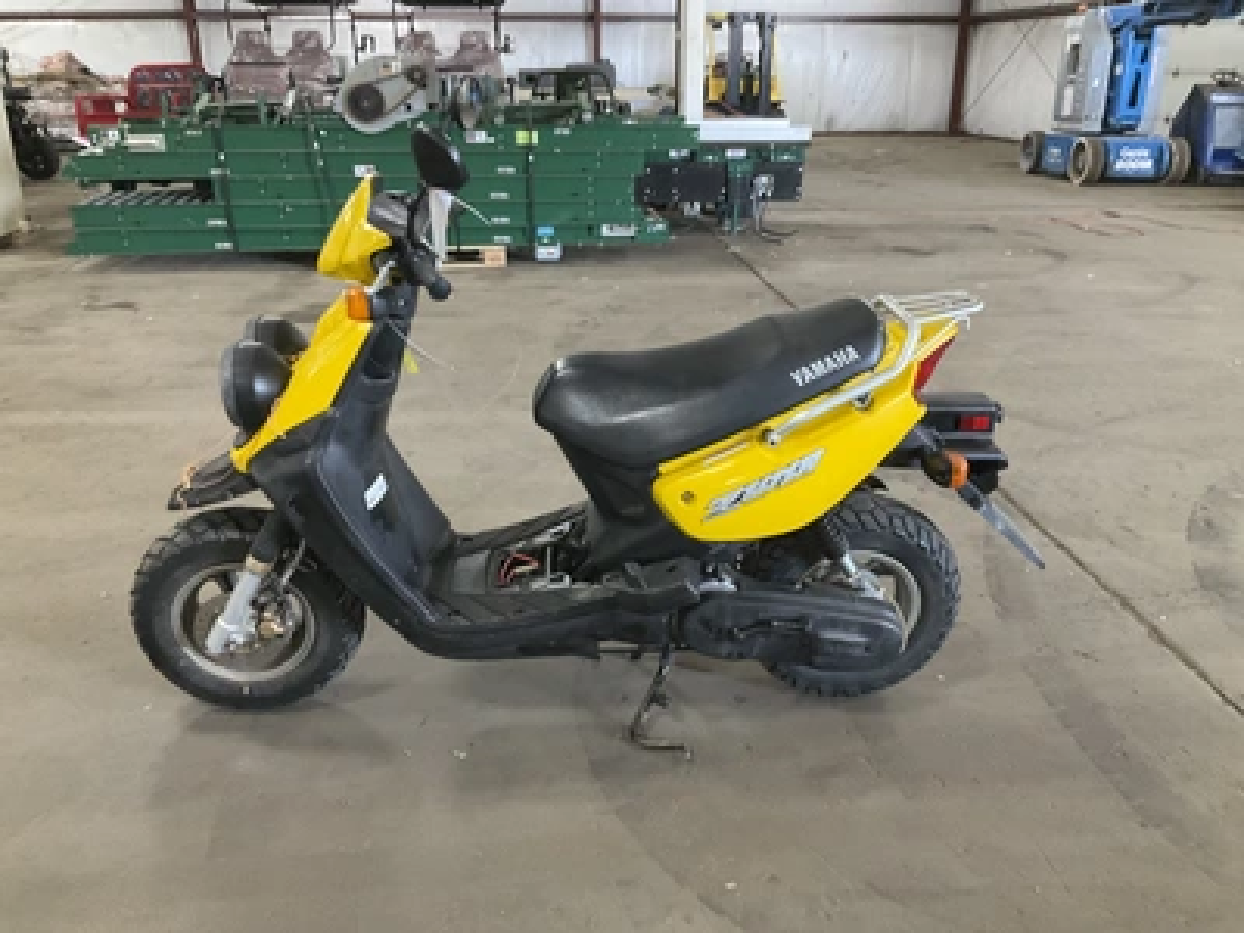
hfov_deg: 61.7
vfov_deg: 48.2
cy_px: 466
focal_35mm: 29
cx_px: 622
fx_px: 1042
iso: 250
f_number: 1.8
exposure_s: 1/60
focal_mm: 3
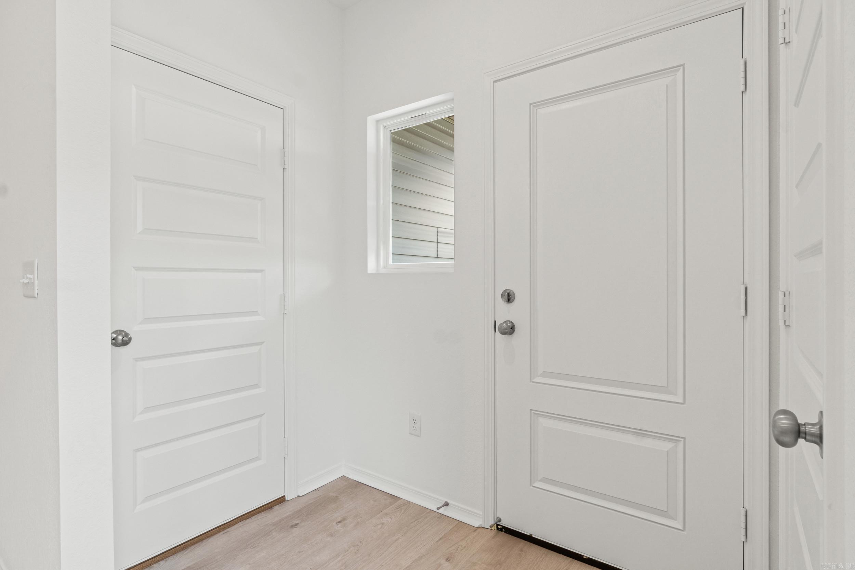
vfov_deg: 67.4
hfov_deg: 90.0
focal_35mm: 18
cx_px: 428
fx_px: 427
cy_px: 285
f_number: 9
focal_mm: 12
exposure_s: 1/10
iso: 250
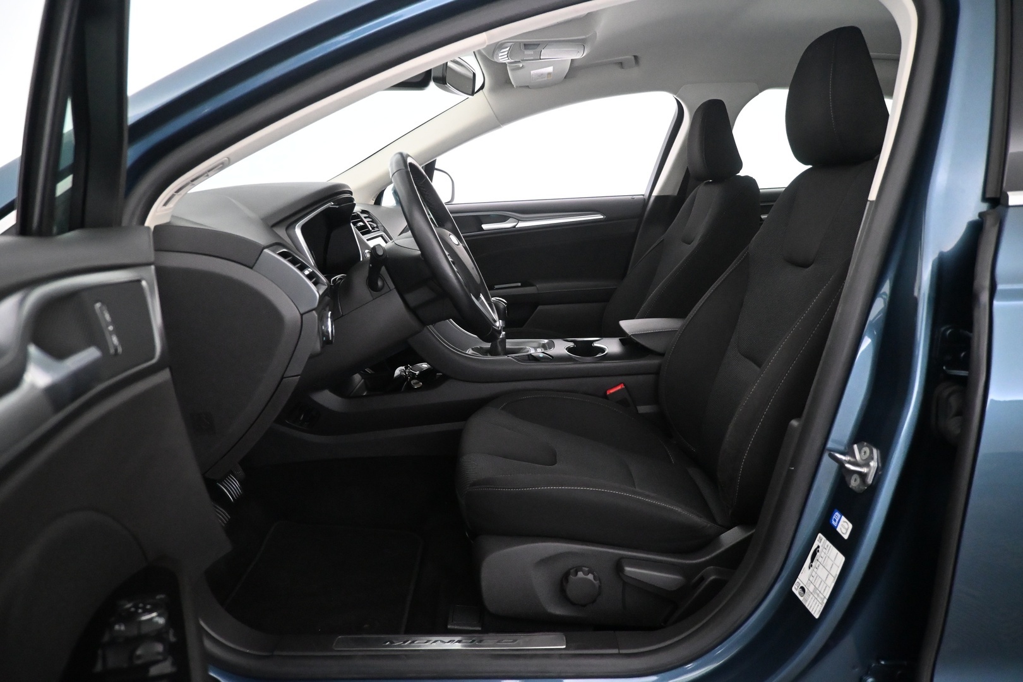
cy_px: 341
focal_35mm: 24
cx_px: 512
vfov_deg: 53.1
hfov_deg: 73.7
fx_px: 682
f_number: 3.5
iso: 5000
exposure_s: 1/60
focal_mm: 16
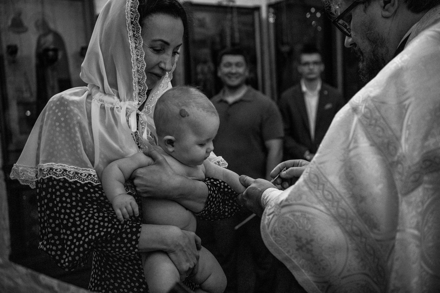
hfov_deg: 46.4
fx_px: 513
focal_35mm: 42
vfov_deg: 31.9
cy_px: 146
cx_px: 220
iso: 2500
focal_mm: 42
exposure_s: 1/250
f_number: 3.2
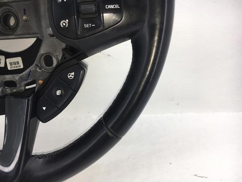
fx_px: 203
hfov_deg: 61.7
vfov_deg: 48.2
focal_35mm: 29
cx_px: 121
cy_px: 91
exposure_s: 1/197
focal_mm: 4.15
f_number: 2.2
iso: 25
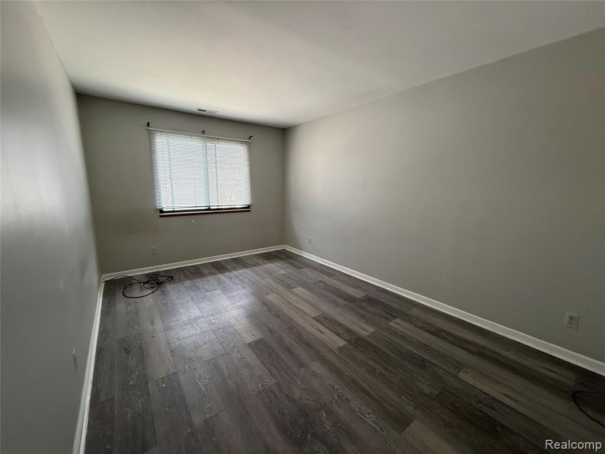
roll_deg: -0.6
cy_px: 227
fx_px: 245
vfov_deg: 85.7
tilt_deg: -9.8
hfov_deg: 102.1
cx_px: 302
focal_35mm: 14
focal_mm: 2.22
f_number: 2.2
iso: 500
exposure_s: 1/120
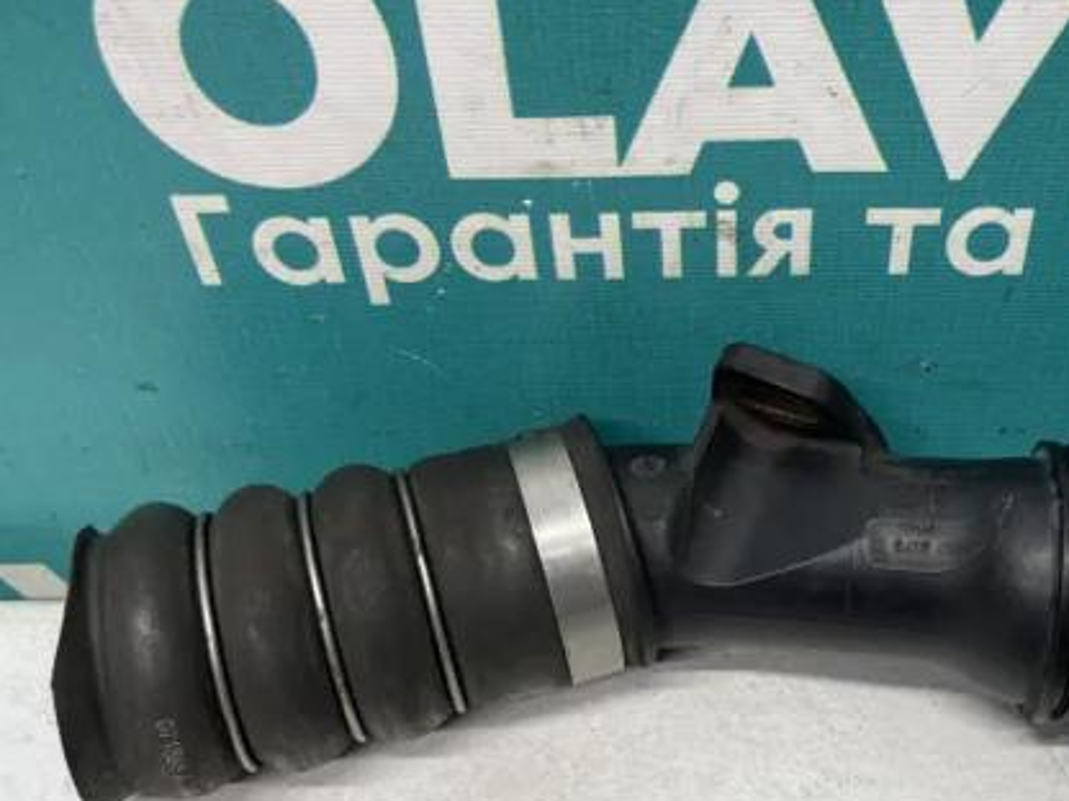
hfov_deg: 45.9
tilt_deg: -46.1
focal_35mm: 40
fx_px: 1235
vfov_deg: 35.8
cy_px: 488
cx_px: 735
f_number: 1.6
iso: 125
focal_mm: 4.2
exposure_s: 1/100
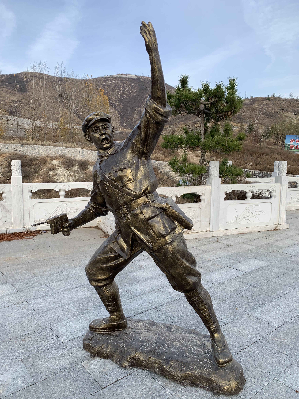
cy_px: 200
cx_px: 150
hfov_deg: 53.1
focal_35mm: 26
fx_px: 299
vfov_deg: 67.3
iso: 25
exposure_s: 1/635
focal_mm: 4.25
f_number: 1.8
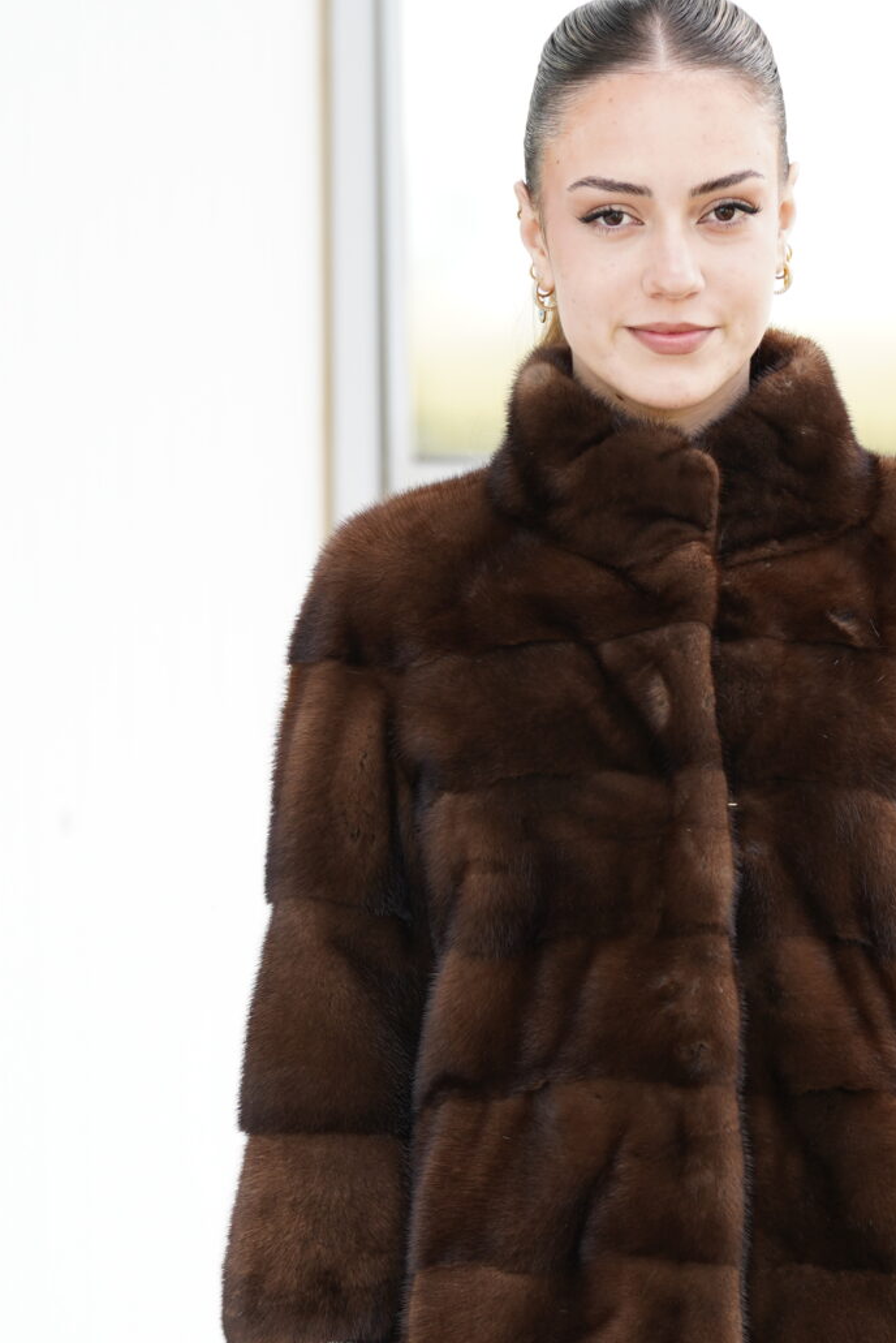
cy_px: 1166
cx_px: 395
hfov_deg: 3.3
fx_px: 15743
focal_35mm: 422
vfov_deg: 4.9
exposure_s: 1/250
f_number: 2.8
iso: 200
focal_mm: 170
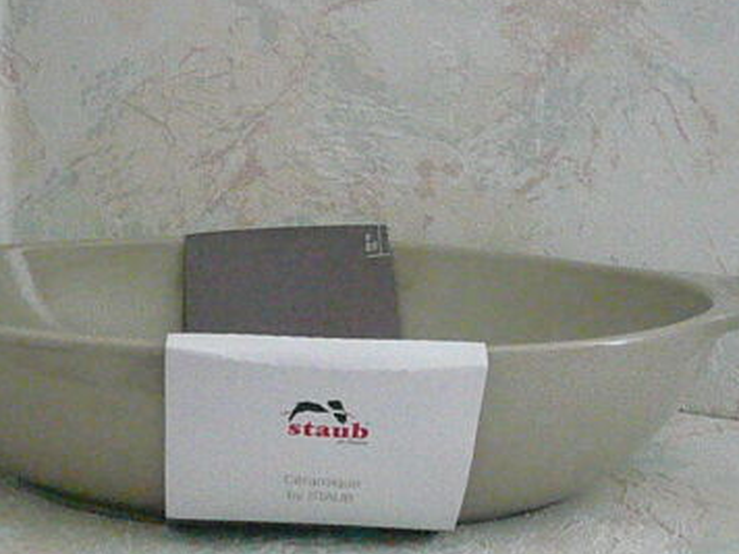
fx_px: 1324
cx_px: 295
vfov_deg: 23.6
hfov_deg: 31.1
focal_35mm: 62
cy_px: 330
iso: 3200
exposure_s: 1/160
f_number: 3.5
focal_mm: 7.5
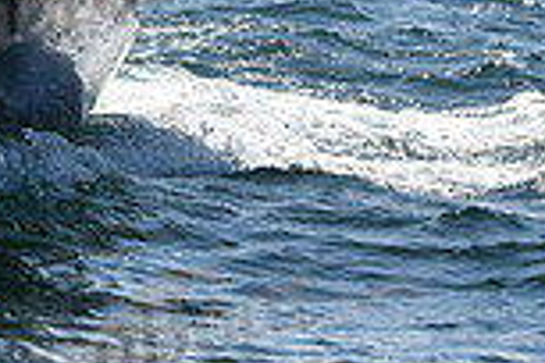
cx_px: -271
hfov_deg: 5.4
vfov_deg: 3.6
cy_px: -158
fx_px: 5737
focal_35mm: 379
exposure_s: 1/1600
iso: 250
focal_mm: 100
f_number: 6.3
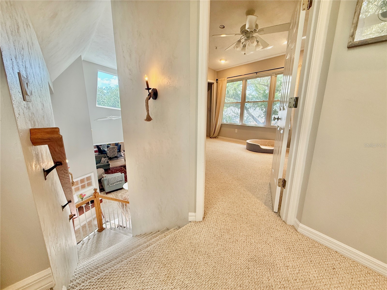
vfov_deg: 85.7
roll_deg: +0.0
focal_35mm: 14
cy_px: 145
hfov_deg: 102.1
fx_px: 157
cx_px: 194
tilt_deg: -11.0
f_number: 2.2
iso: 200
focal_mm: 2.22
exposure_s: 1/120
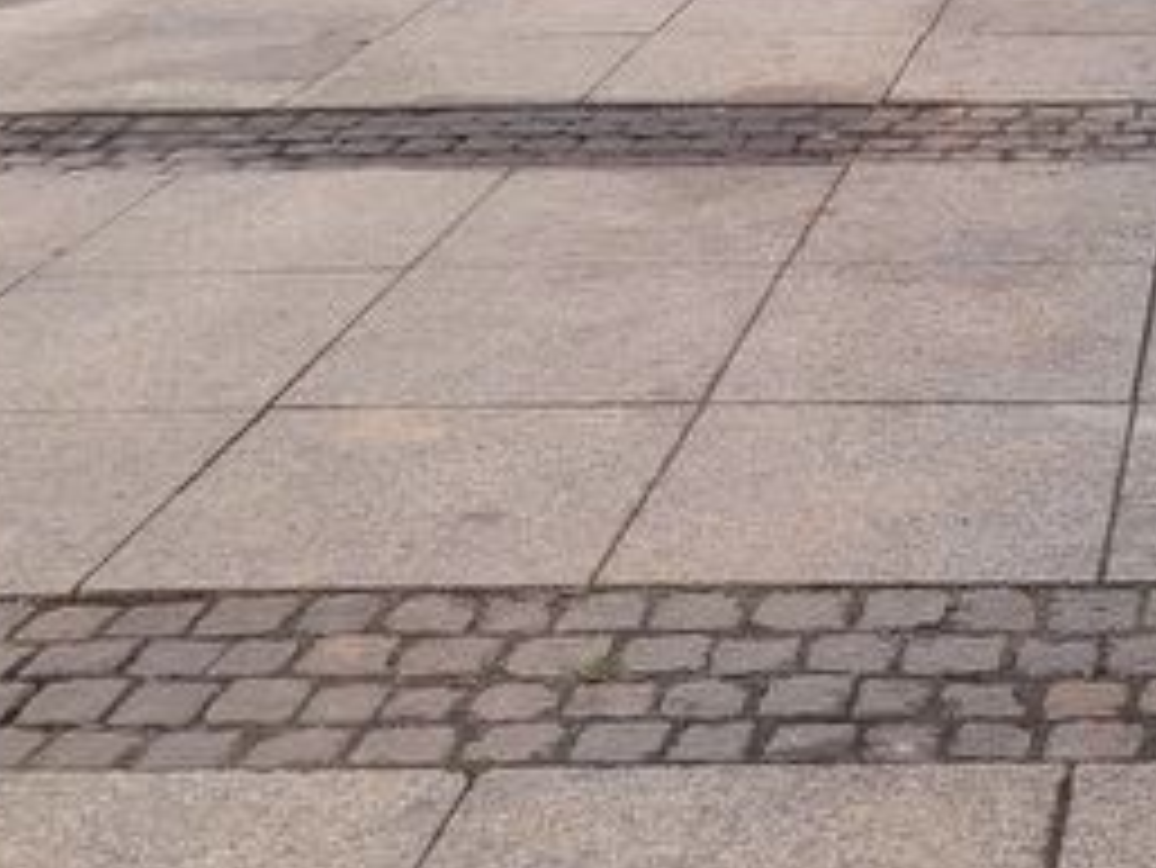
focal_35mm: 81
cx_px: 1372
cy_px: -81
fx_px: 2706
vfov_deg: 17.6
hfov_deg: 22.3
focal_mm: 5.4
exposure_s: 1/904
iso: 40
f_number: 1.8
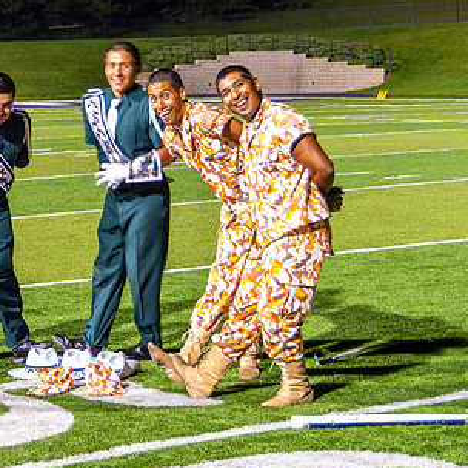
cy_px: 241
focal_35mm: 107
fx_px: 1637
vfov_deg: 16.3
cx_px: 29
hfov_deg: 16.0
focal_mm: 50
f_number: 5
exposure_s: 1/20
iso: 1000
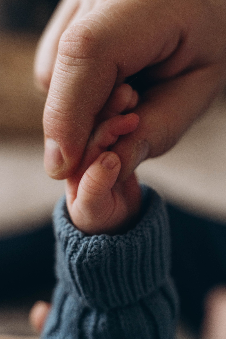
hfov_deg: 23.0
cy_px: 164
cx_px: 103
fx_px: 556
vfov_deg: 33.9
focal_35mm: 59
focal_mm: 44
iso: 1250
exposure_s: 1/250
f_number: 3.2
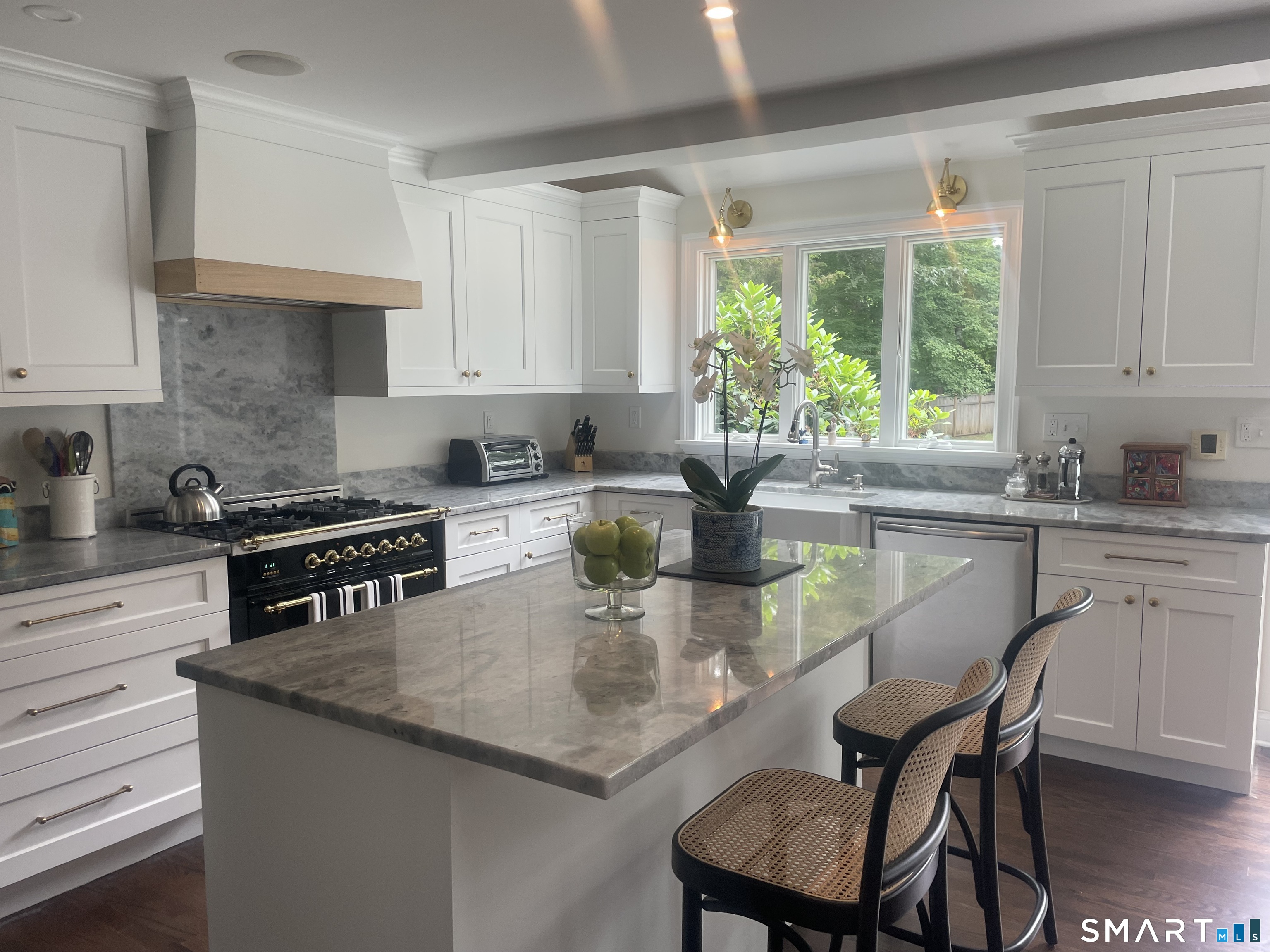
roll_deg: +0.7
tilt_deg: -5.8
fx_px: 954
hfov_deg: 67.3
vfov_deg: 53.1
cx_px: 635
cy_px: 476
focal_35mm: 26
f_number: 1.6
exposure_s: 1/120
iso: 100
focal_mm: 4.2
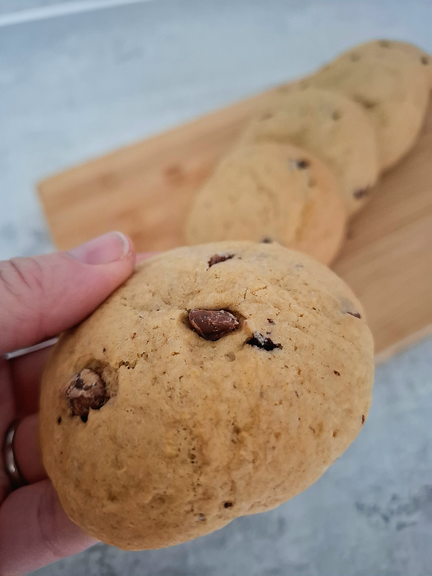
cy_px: 288
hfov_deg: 58.9
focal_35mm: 23
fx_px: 383
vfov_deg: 73.9
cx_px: 216
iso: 640
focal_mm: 5.54
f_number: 1.8
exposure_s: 1/25
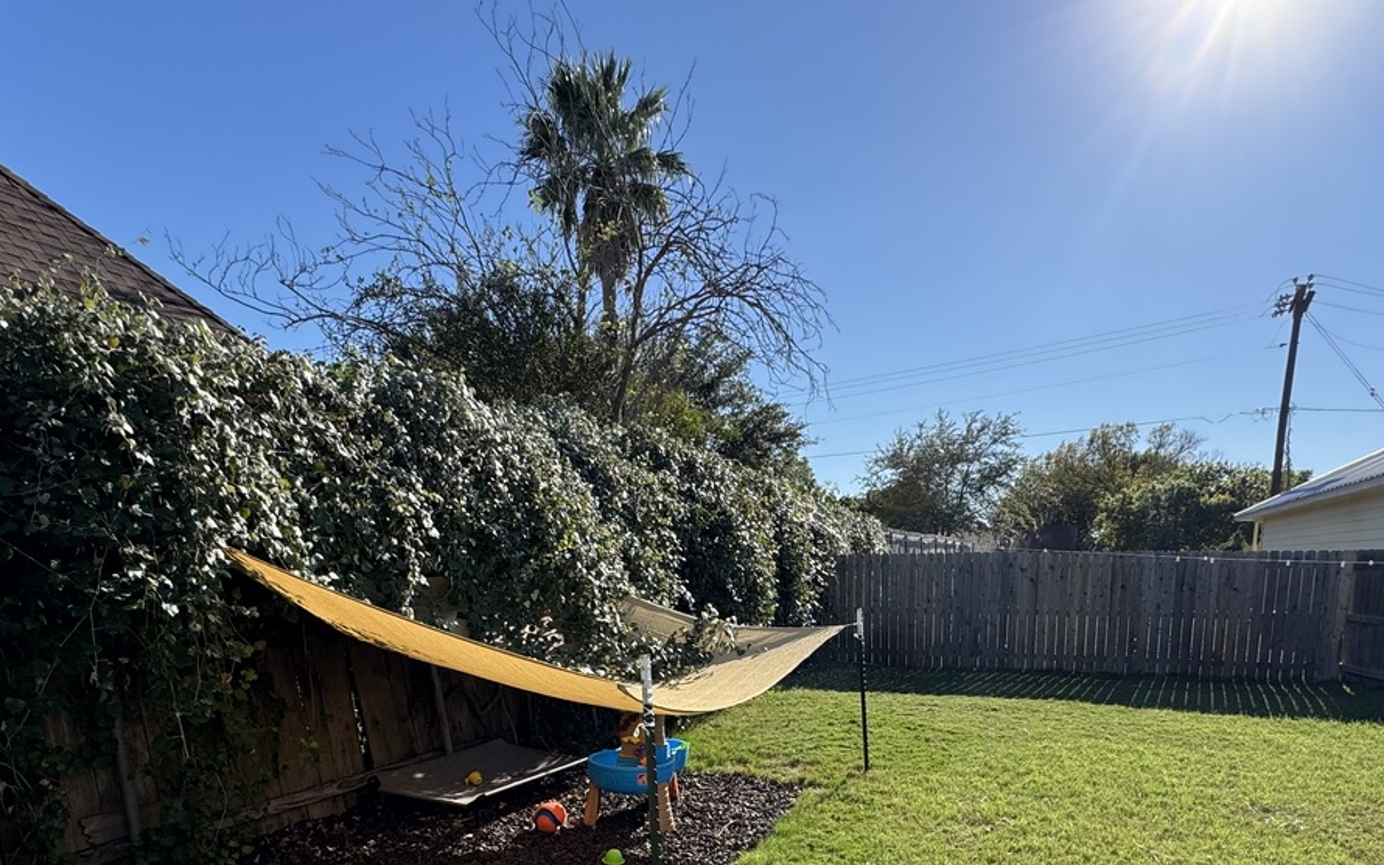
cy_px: 739
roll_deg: +0.2
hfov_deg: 74.7
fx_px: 905
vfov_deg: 47.1
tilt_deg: -12.1
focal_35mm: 24
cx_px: 731
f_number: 2.2
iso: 50
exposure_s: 1/1346
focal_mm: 2.22
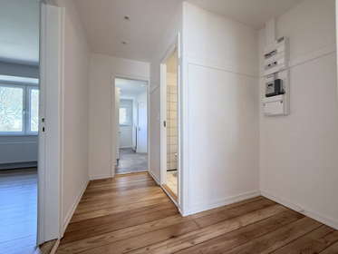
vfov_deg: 85.7
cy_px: 127
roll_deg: -0.5
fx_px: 137
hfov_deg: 102.0
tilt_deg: +0.8
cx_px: 169
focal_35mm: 14
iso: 80
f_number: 2.2
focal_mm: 2.22
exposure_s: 1/100
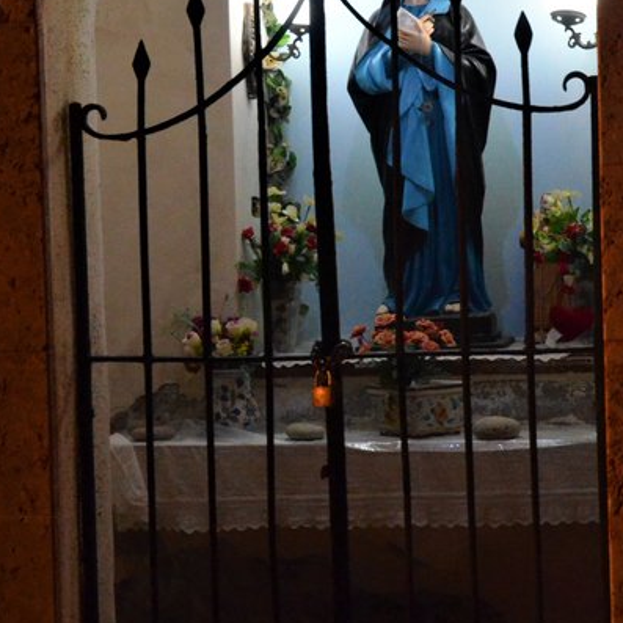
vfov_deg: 21.1
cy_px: 281
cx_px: 373
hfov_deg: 21.1
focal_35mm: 82
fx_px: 1670
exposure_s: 1/30
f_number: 7.1
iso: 6400
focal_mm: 32
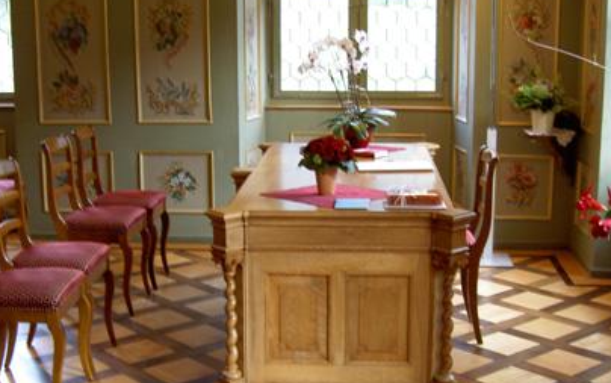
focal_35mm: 58
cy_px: 229
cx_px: 255
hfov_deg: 35.0
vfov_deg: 22.4
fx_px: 966
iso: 100
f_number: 2.8
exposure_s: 1/15
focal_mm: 8
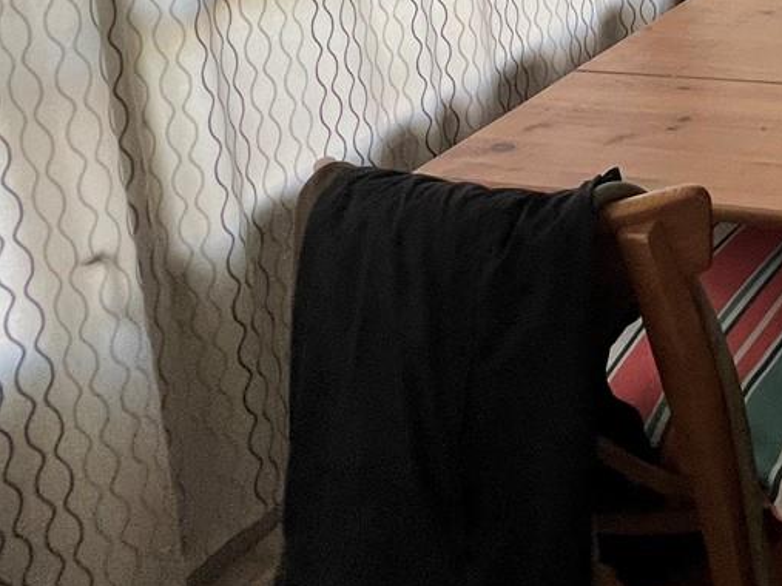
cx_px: 1060
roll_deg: +2.9
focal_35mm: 41
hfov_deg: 32.2
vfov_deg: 27.0
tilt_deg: -7.2
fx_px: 926
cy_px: -247
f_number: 1.8
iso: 160
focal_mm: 1.57
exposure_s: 1/60
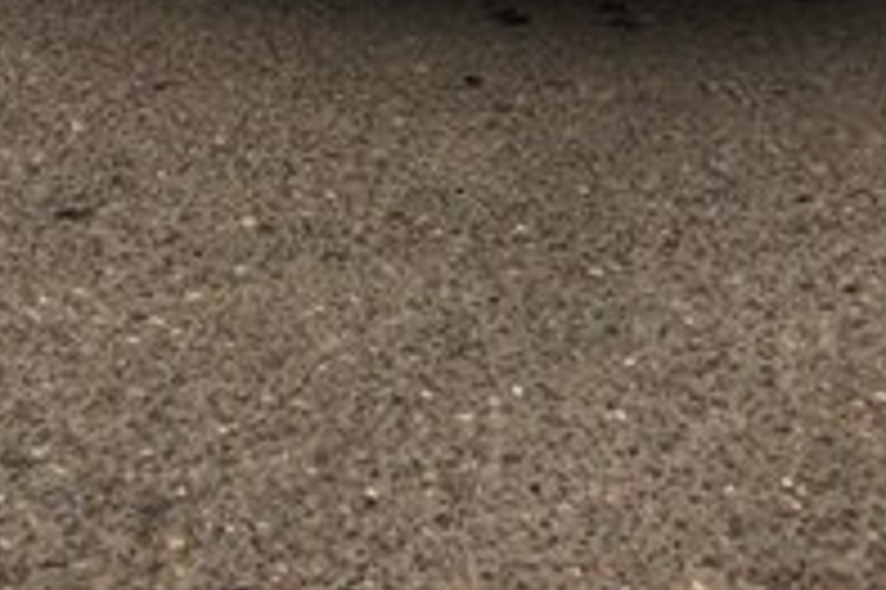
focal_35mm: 101
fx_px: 2484
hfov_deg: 20.2
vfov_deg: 12.6
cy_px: -399
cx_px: 346
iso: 32
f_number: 2.2
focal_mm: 4.15
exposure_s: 1/604
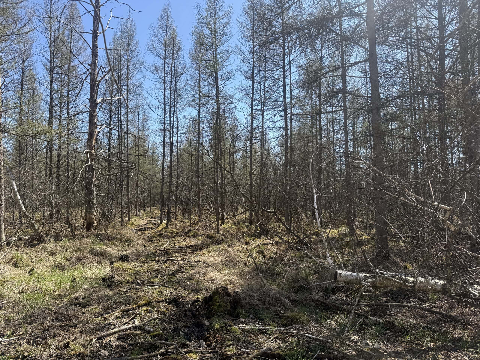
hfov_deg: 71.6
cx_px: 240
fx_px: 333
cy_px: 180
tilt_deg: +2.6
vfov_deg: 56.8
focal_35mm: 24
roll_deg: -1.4
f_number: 1.78
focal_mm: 6.76
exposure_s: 1/2053
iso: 80
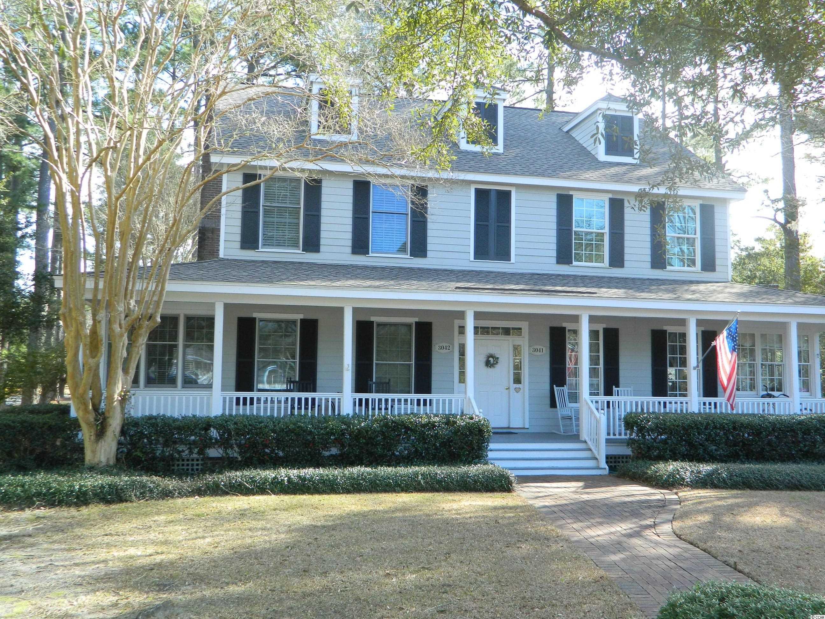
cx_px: 412
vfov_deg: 40.7
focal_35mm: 35
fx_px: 834
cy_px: 310
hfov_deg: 52.6
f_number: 3.3
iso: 110
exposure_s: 1/160
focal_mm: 6.2
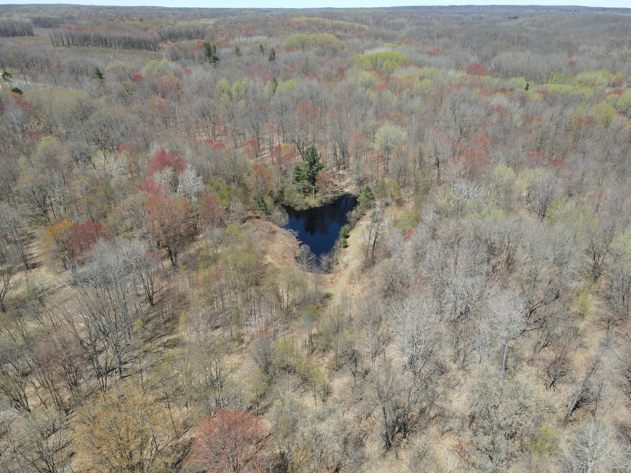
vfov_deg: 56.8
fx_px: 437
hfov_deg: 71.6
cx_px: 316
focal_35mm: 24
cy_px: 236
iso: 100
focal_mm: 4.5
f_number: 2.8
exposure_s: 1/350
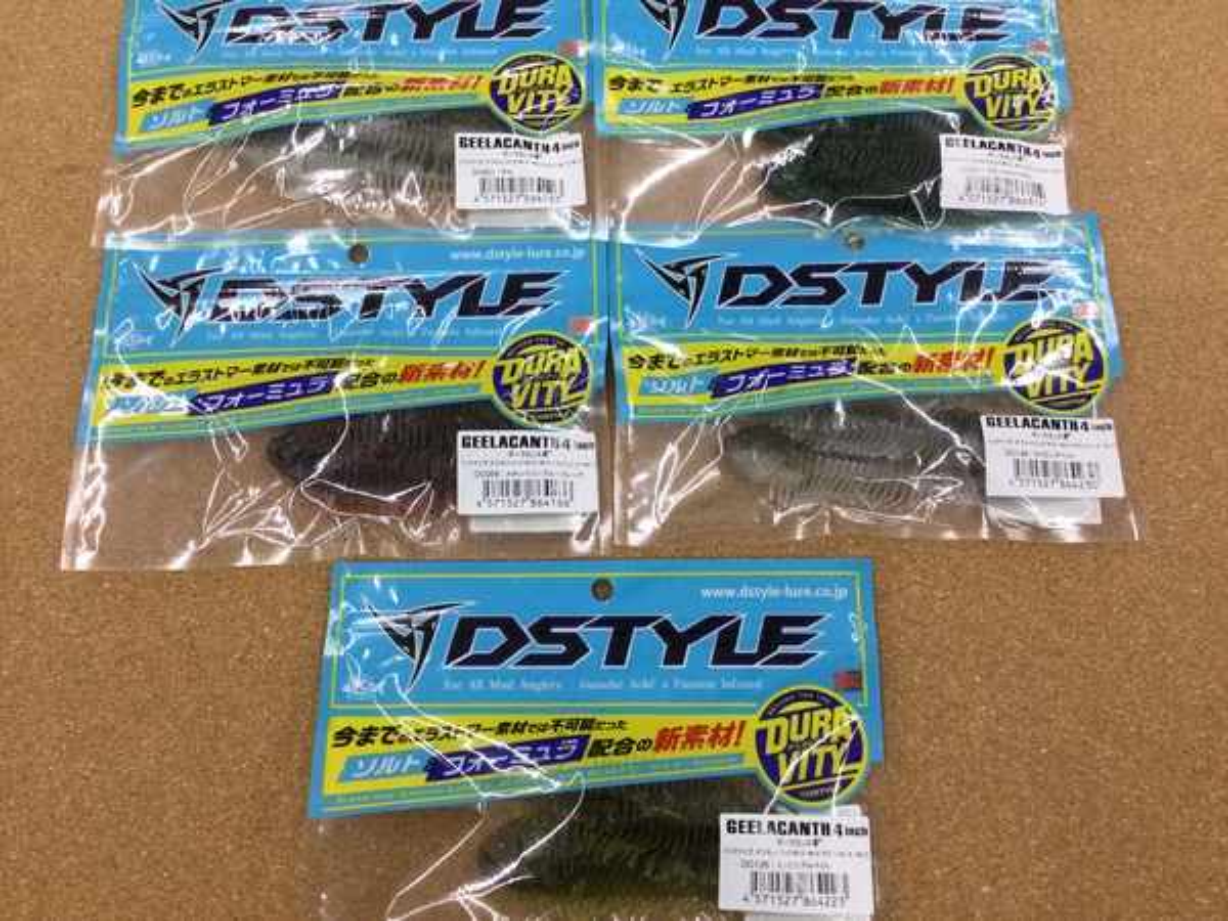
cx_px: 614
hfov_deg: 58.4
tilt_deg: -74.1
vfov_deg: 45.4
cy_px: 460
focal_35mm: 31
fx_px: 1100
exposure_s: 1/30
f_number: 2.4
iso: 25
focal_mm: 3.3
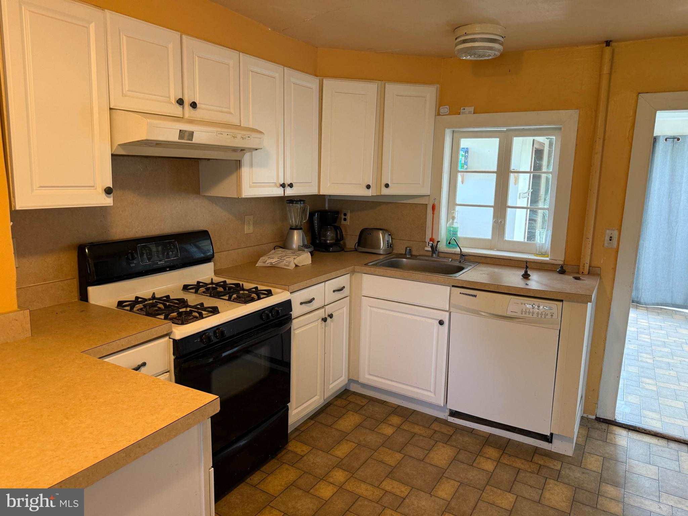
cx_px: 344
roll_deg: +0.0
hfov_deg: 71.6
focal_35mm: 24
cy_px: 258
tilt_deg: -6.7
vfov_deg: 56.8
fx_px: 477
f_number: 1.78
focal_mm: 6.76
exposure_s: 1/60
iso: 160
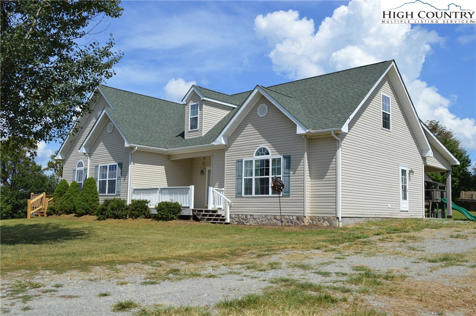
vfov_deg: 39.9
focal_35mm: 33
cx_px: 238
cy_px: 158
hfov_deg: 57.3
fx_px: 436
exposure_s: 1/320
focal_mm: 22
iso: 100
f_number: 9
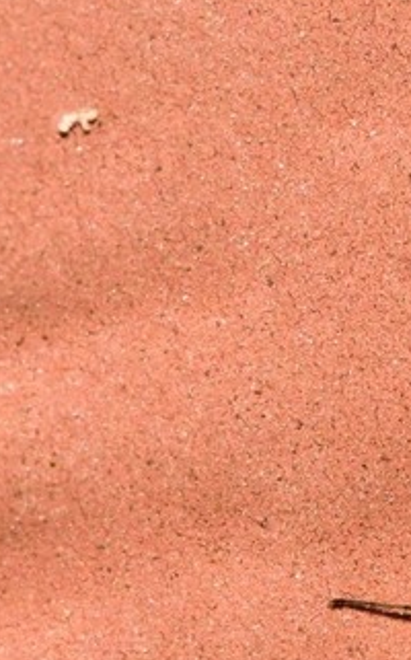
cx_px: 779
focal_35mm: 481
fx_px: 8631
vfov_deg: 4.4
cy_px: 633
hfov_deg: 2.7
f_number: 32
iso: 250
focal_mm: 105
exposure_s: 1/60
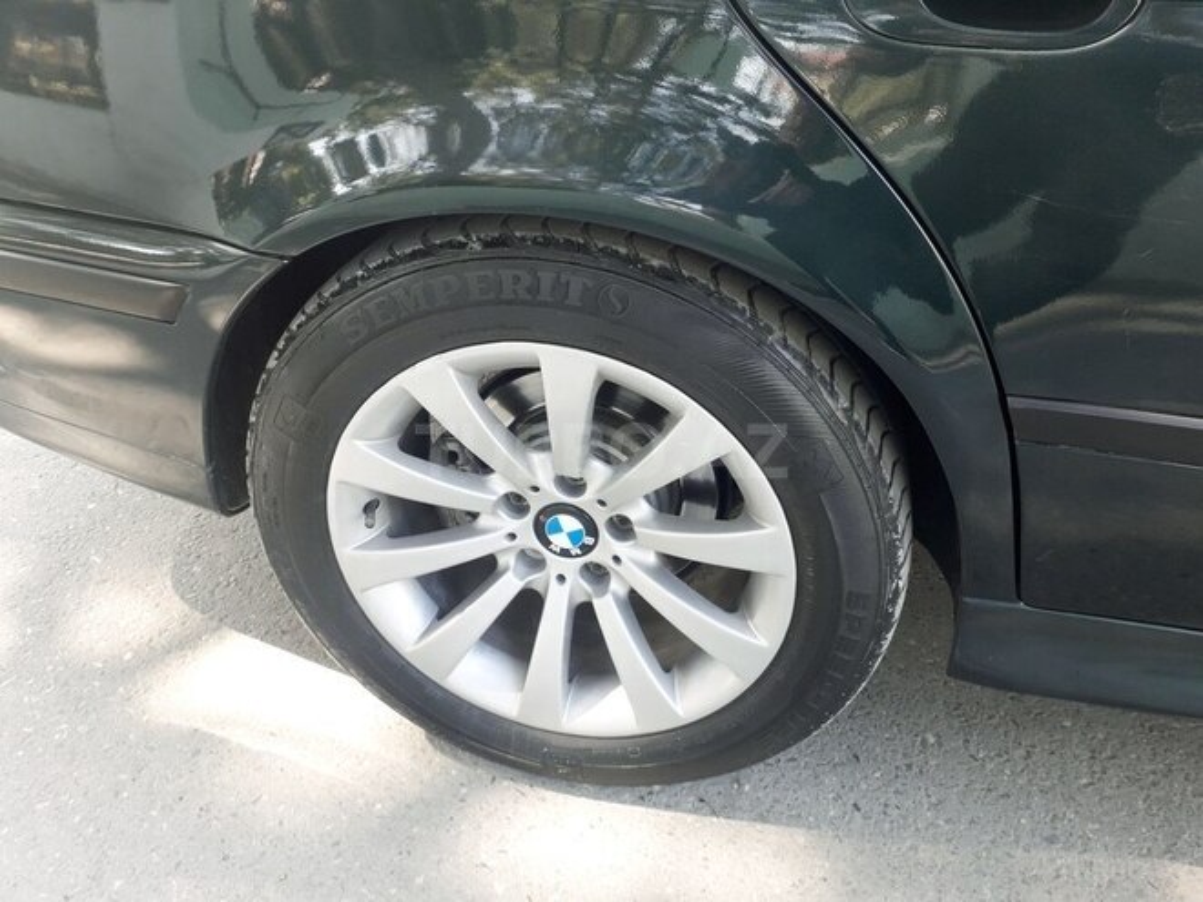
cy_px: 451
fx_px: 938
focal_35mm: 27
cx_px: 602
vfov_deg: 51.4
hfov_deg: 65.3
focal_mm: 3.6
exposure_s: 1/50
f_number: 1.9
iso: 50
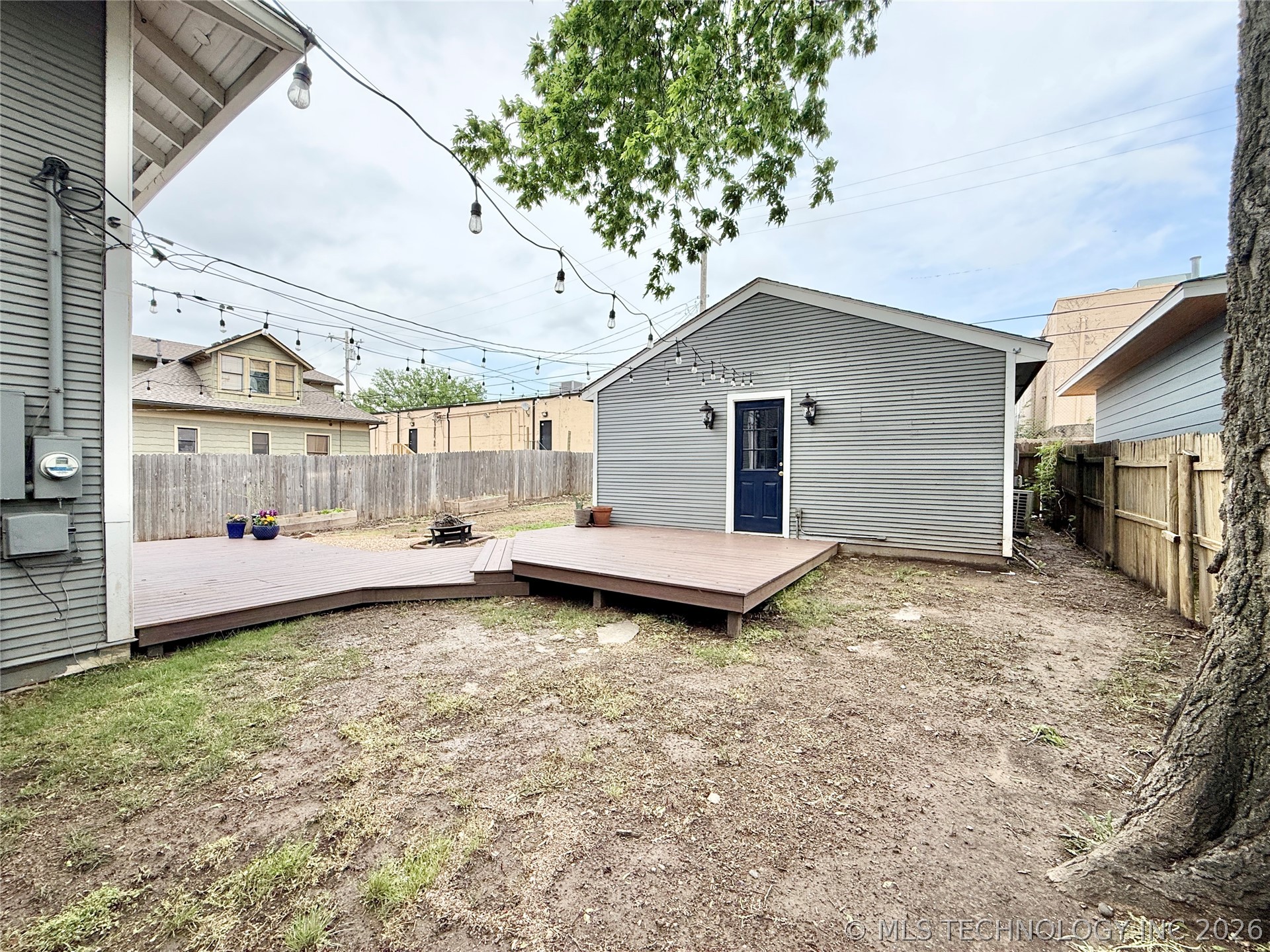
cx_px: 635
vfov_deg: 85.7
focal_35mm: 14
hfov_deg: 102.1
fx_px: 514
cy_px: 476
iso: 50
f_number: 2.2
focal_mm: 2.22
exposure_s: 1/985
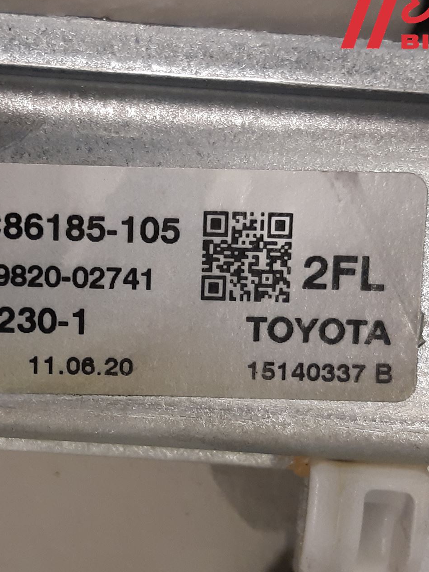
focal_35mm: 42
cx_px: 156
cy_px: 319
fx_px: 694
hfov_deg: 34.1
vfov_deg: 44.7
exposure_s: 1/50
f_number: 1.7
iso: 200
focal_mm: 3.93
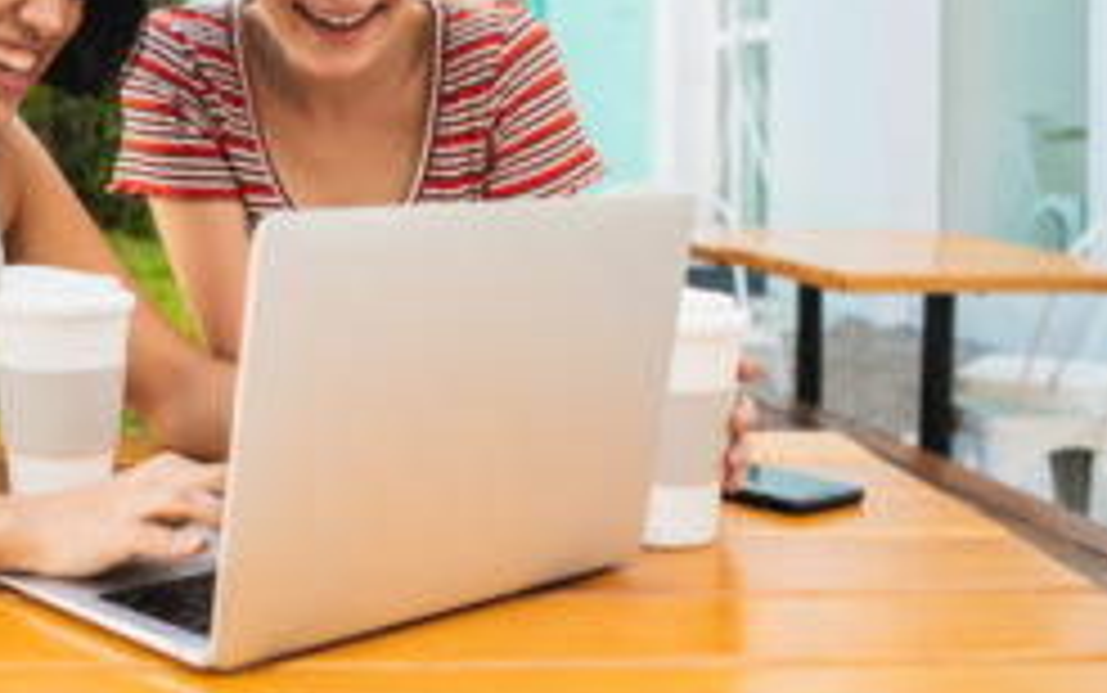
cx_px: 351
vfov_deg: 22.2
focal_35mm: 58
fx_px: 1751
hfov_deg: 34.7
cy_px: 180
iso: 200
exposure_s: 1/160
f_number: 4
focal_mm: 35
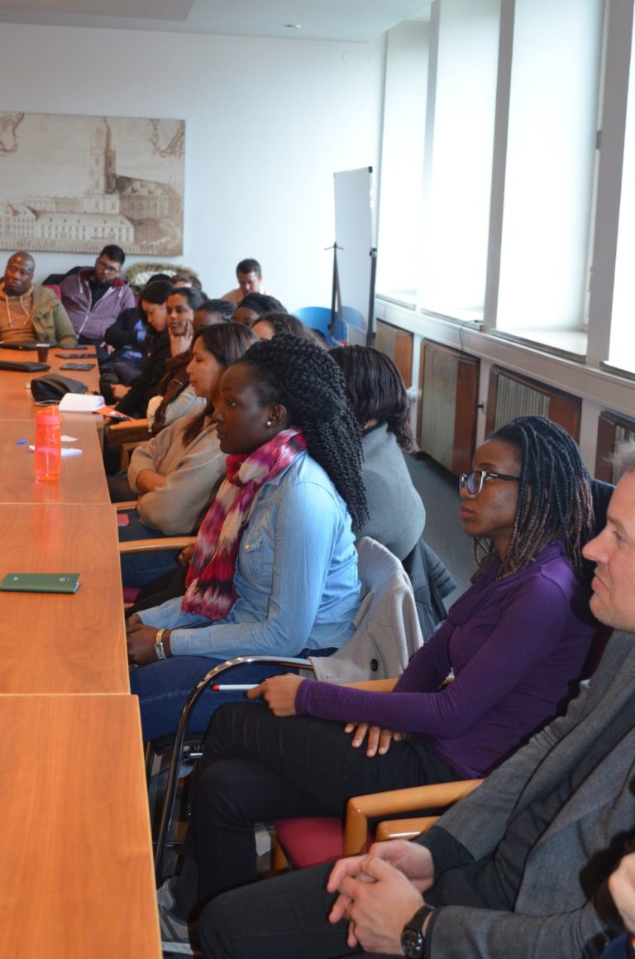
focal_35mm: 52
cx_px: 318
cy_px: 480
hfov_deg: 25.6
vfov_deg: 37.9
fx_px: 1395
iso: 1800
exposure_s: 1/60
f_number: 5
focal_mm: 35
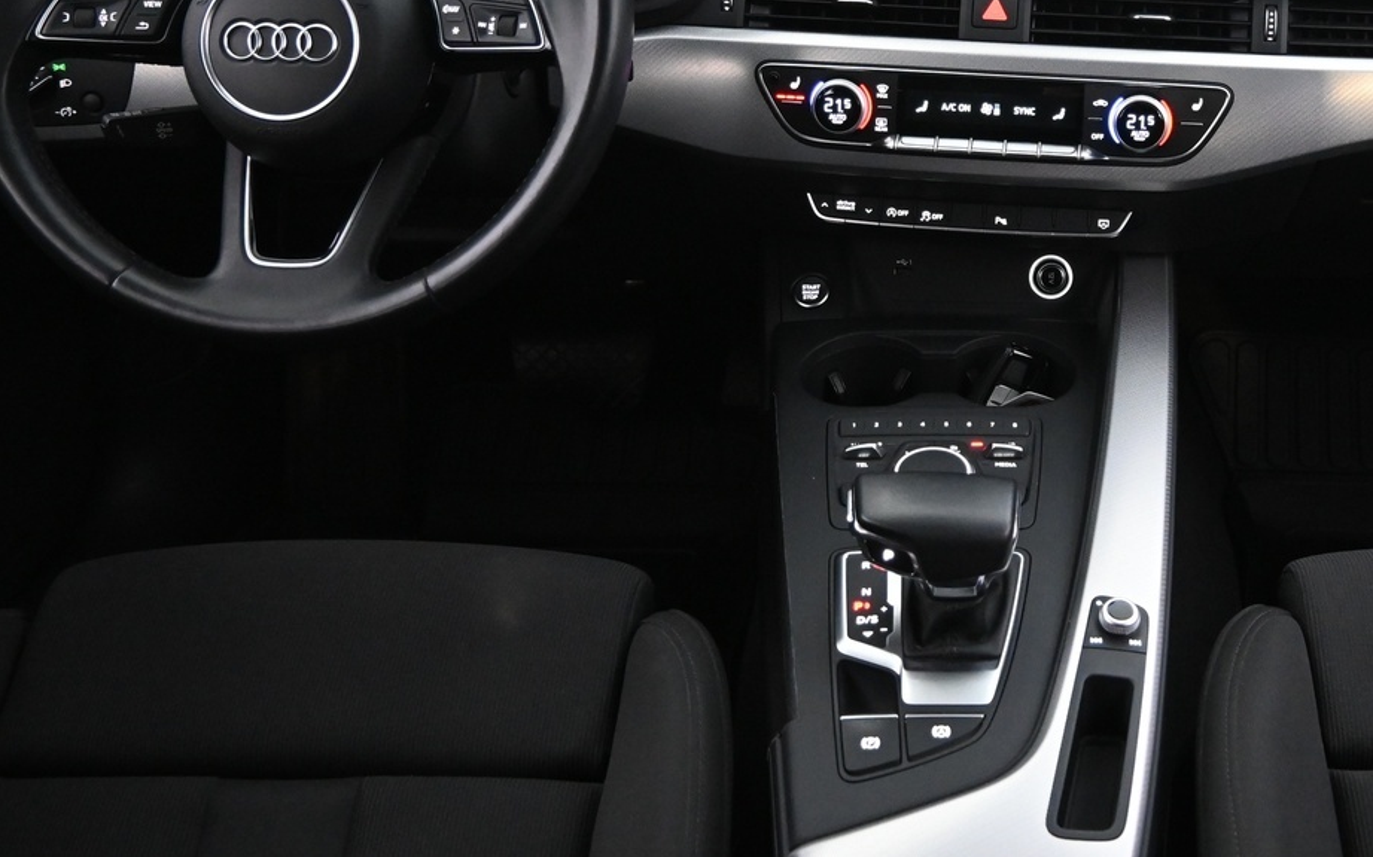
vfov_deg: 29.4
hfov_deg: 45.0
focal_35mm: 43
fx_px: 1609
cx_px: 986
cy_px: 223
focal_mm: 16
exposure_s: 1/25
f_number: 3.5
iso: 2800
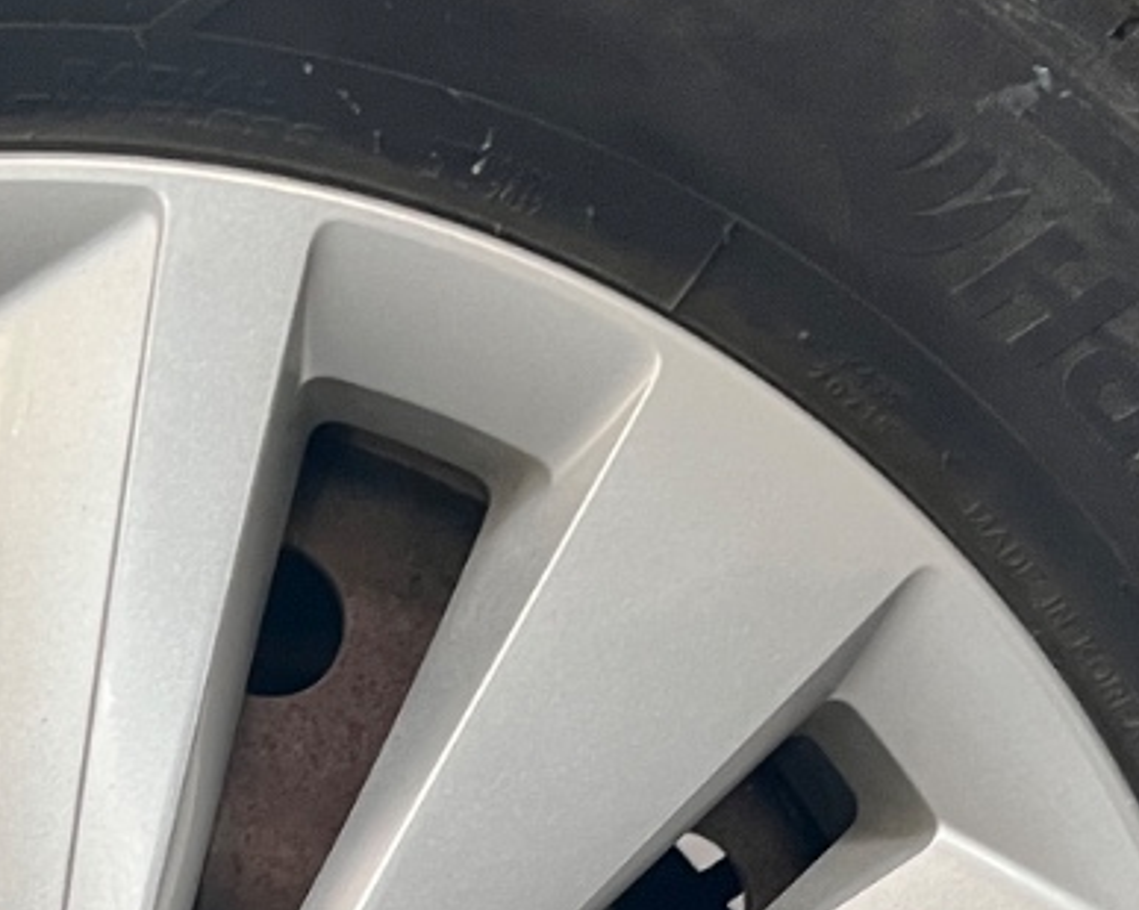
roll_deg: -0.1
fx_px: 3537
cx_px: 59
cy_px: 1302
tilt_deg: -18.4
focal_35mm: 105
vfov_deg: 13.9
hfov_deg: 17.9
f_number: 1.6
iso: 125
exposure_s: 1/50
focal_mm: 5.1
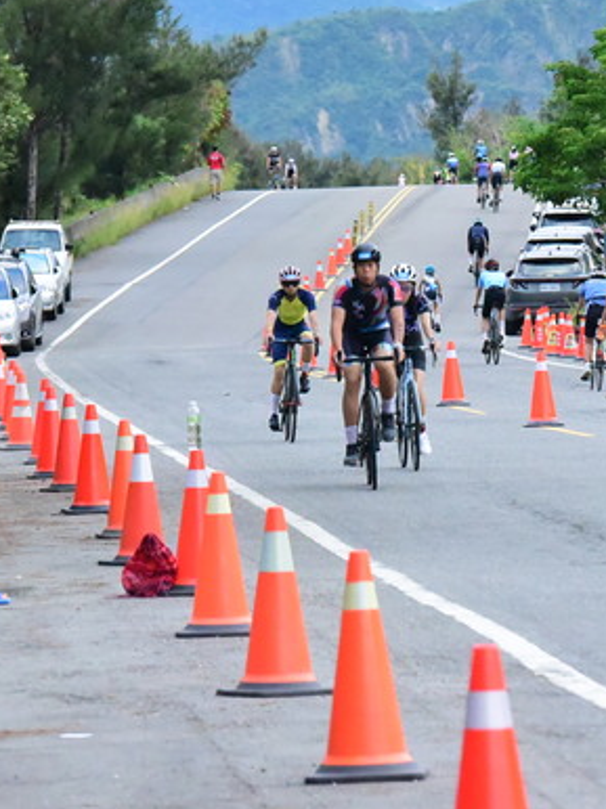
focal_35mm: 282
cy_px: 284
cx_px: 363
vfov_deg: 7.0
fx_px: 6590
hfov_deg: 5.3
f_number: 8
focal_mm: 145
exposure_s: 1/4000
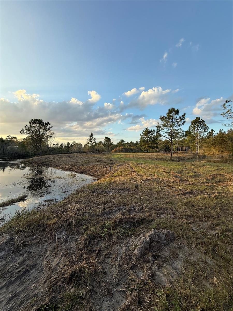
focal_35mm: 14
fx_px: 126
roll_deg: -1.7
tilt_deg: -3.1
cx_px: 116
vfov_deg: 102.1
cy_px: 156
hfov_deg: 85.7
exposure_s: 1/545
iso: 50
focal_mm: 2.22
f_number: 2.2
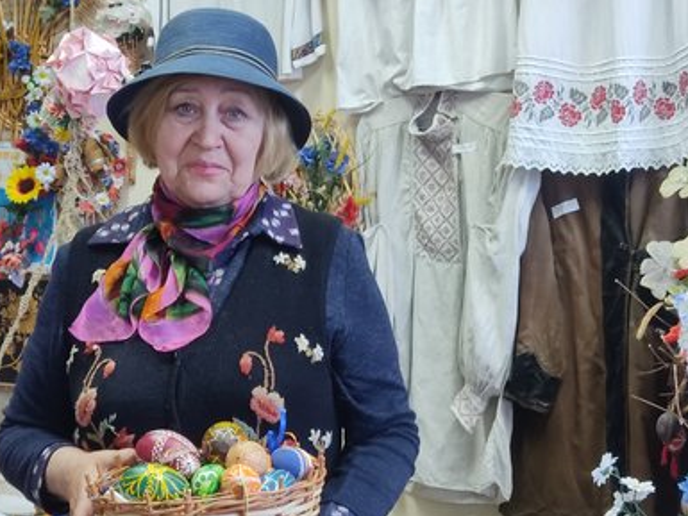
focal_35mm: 27
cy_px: 252
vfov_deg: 51.4
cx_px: 334
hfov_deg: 65.3
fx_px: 537
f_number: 1.79
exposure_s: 1/33
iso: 529
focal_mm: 4.74
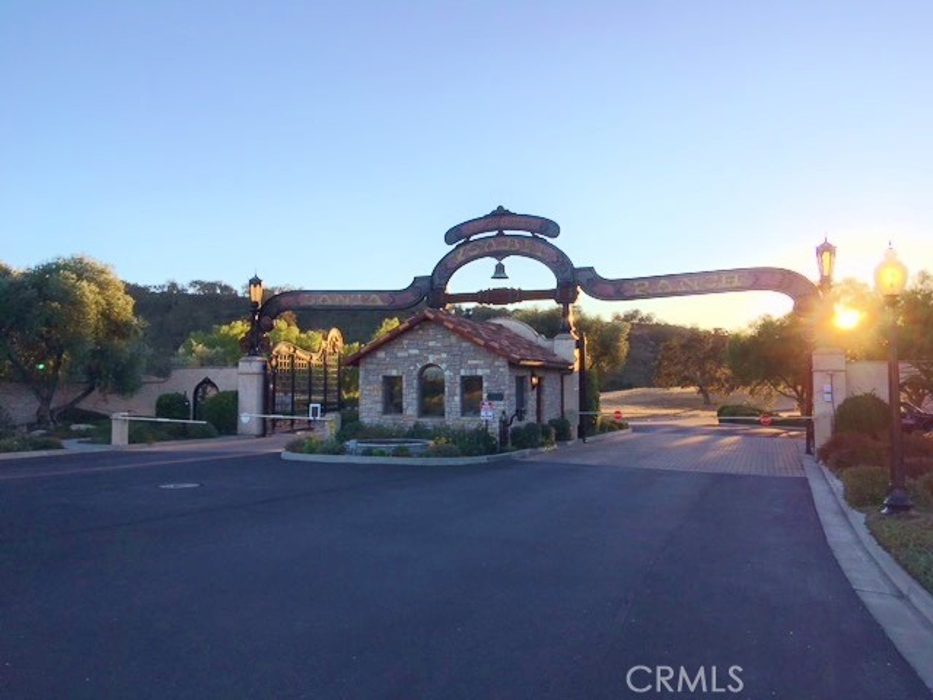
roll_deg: +1.0
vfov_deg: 48.2
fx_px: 782
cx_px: 466
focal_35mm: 29
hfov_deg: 61.7
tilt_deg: +3.8
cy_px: 350
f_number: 2.2
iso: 25
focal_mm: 4.15
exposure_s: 1/785
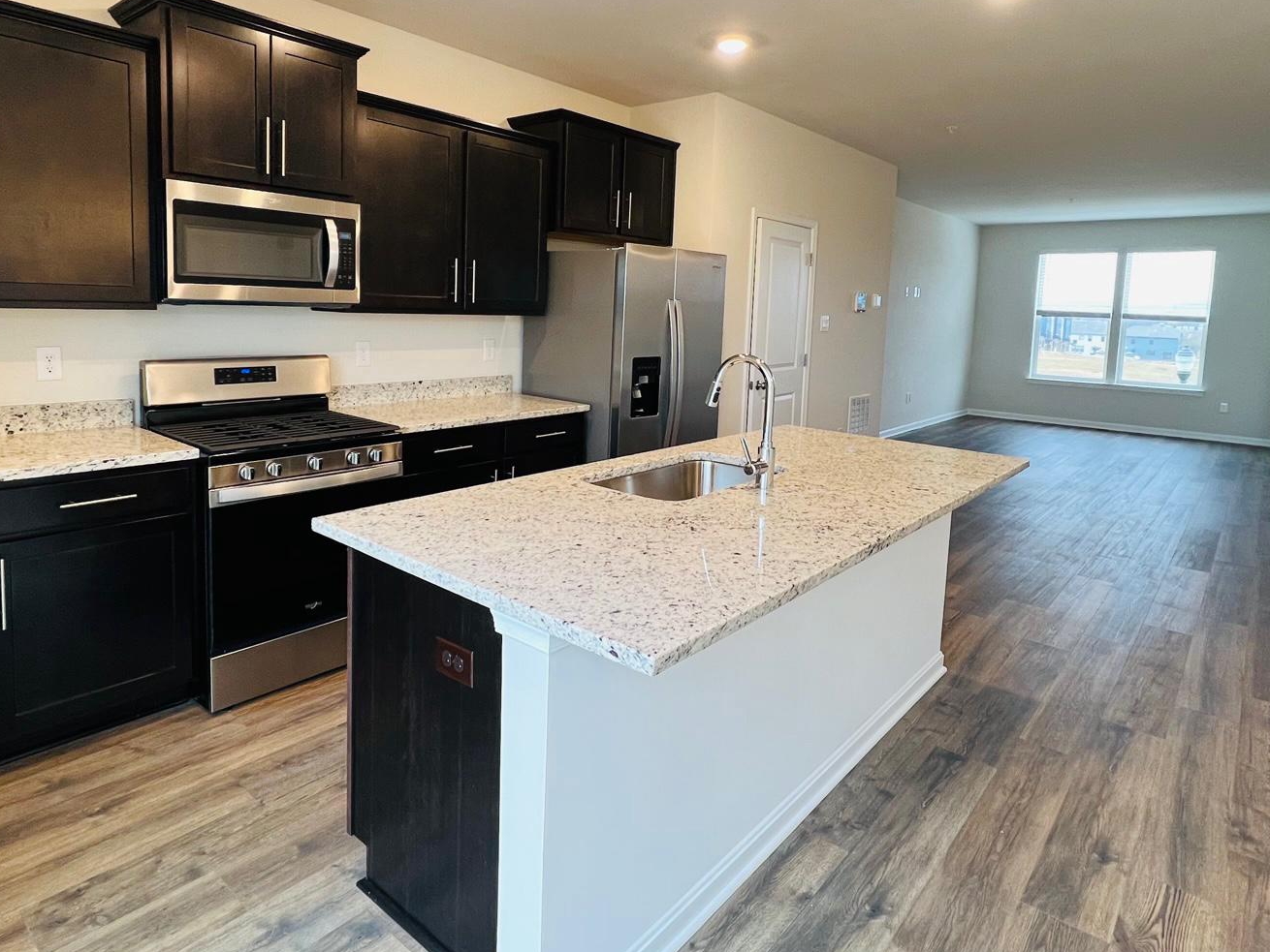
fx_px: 734
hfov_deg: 81.6
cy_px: 379
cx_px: 580
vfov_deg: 65.3
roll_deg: -1.6
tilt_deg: -6.0
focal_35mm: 20
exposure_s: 1/60
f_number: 1.8
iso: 160
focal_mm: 1.57
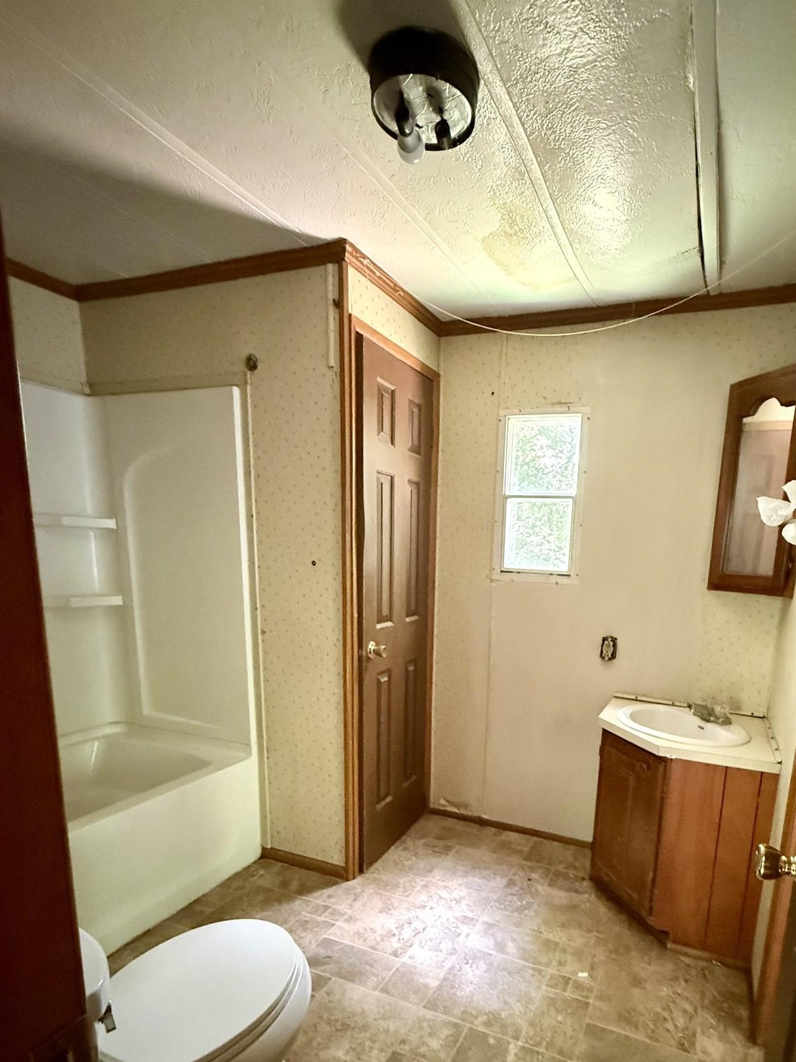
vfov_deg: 82.9
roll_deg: -3.1
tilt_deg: -11.0
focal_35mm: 19
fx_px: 583
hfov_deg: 67.5
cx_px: 501
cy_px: 671
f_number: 2.2
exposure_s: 1/40
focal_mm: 2.22
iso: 1250
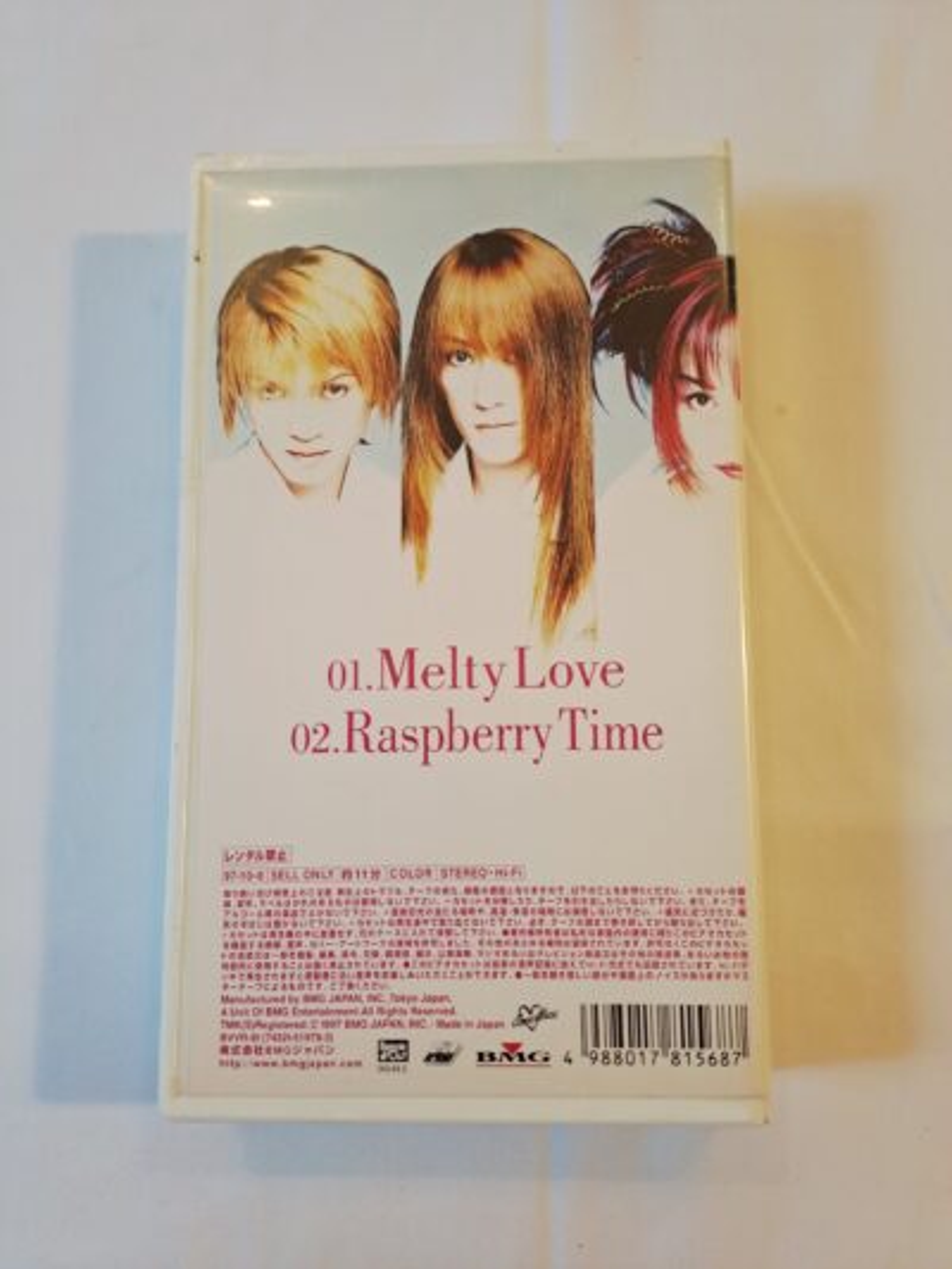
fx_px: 916
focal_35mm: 25
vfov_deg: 69.4
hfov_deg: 54.9
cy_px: 634
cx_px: 476
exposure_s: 1/50
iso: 160
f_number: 1.8
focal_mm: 4.65
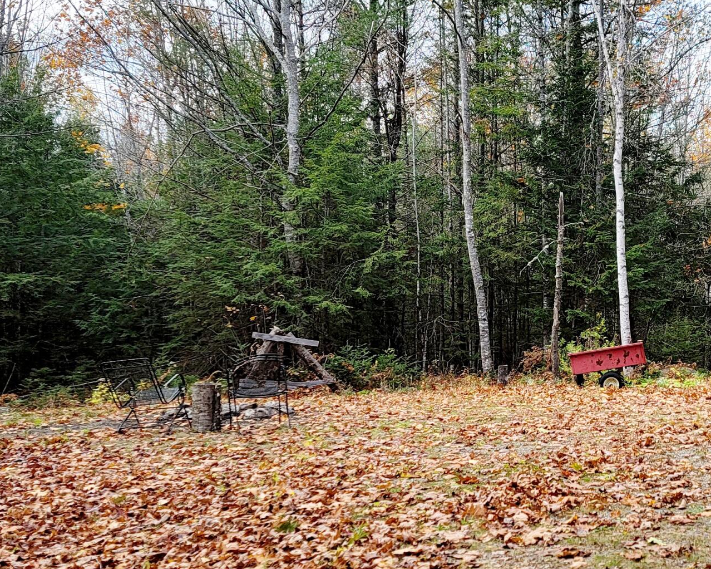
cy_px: 274
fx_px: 1157
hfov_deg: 33.2
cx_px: 566
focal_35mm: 55
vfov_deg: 27.6
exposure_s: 1/303
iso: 16
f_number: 1.8
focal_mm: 6.7
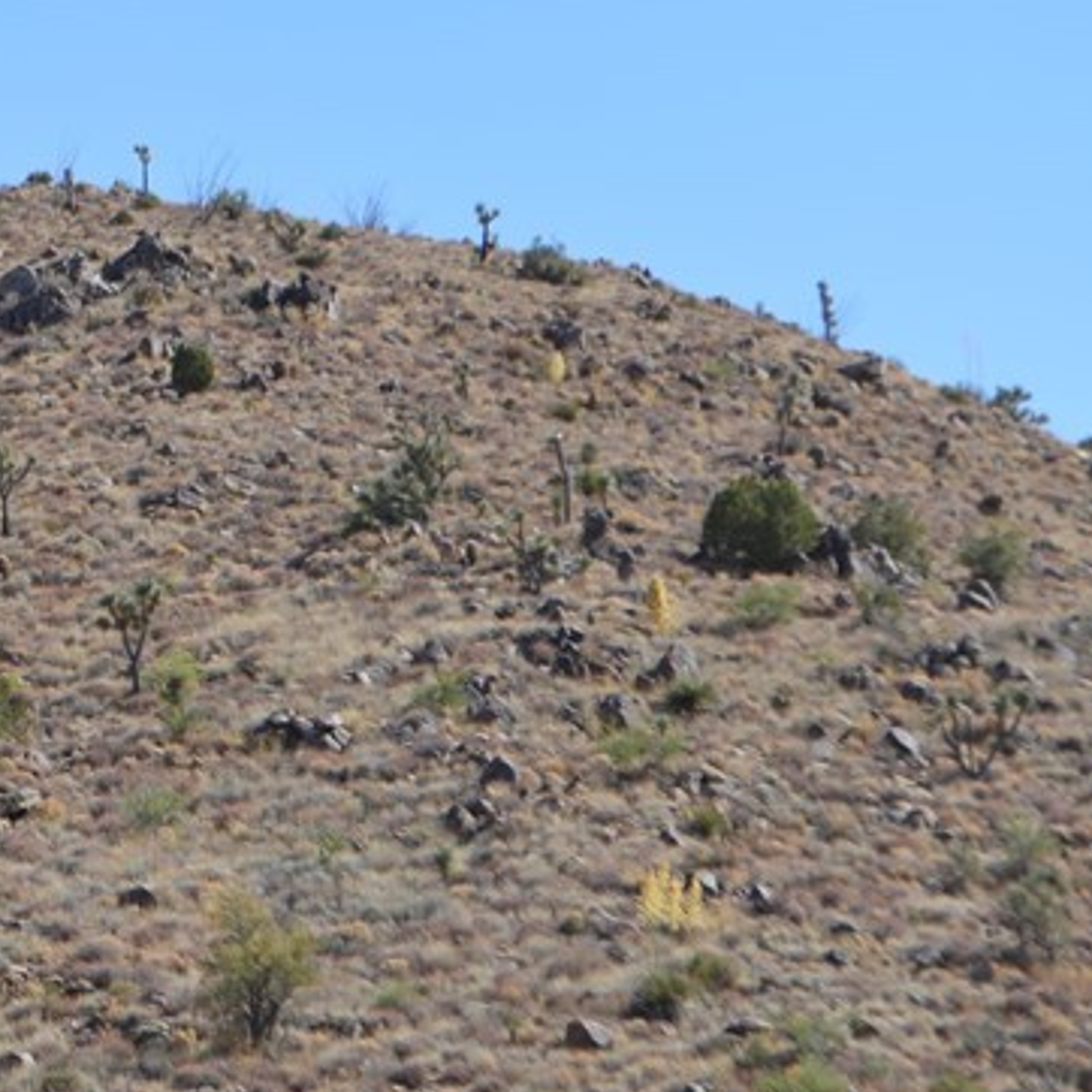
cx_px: -462
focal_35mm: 210
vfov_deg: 8.3
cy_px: 636
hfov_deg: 8.2
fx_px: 7505
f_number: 8
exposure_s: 1/250
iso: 125
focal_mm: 55
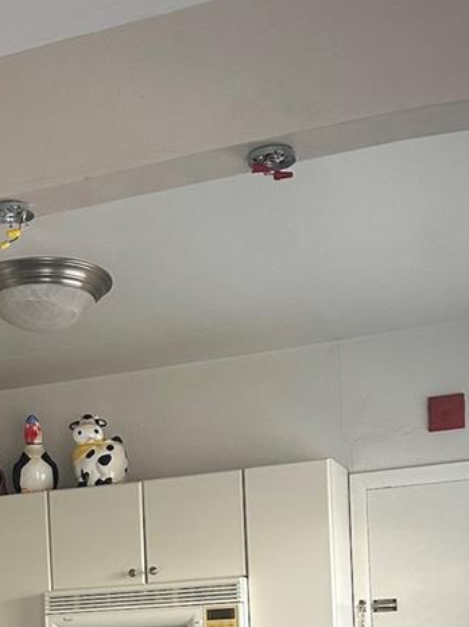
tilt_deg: +0.6
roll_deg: +1.7
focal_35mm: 62
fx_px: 1122
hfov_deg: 23.5
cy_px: 650
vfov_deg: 28.9
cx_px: 147
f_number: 1.78
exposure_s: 1/105
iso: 250
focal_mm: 6.86
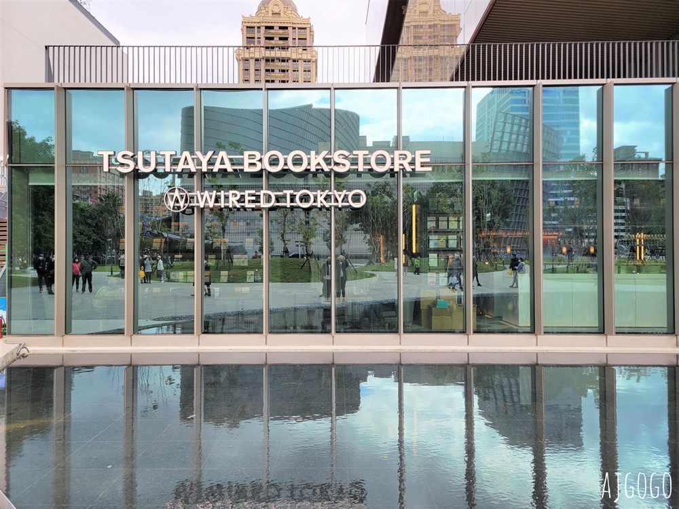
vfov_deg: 53.1
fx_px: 510
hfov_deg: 67.3
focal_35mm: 26
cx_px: 340
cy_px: 254
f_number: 1.8
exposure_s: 1/483
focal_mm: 5.4
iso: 40
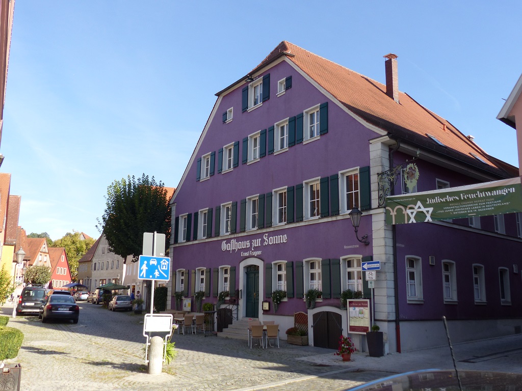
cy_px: 196
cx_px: 261
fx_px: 498
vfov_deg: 42.9
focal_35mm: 33
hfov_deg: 55.4
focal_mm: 5.9
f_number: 4
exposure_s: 1/500
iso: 100
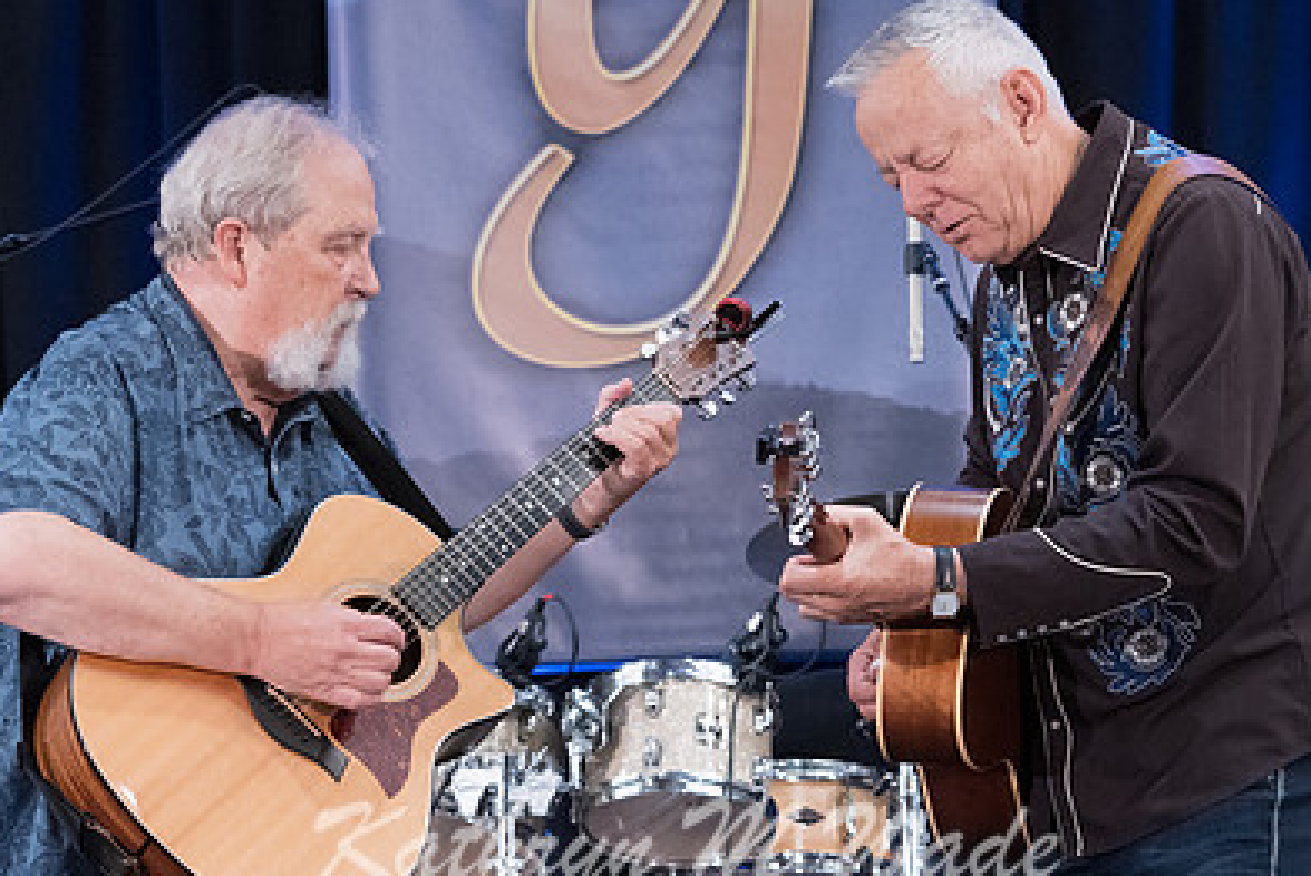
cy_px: 400
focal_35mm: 139
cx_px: 686
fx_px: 5065
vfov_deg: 9.9
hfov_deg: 14.7
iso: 12800
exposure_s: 1/250
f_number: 5.6
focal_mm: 94
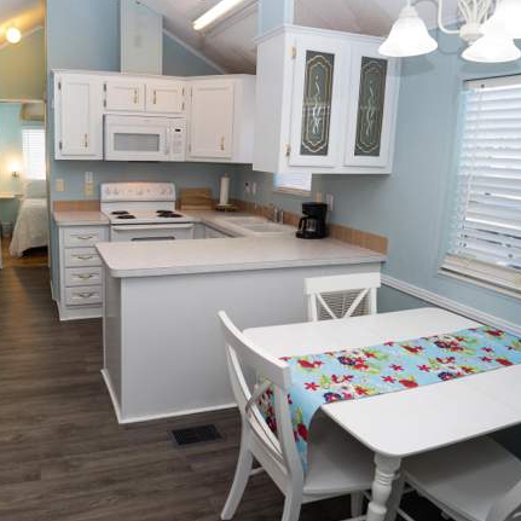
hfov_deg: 59.3
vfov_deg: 60.9
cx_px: 167
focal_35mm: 26
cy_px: 250
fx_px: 443
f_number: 4
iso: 125
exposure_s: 1/60
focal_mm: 16.5
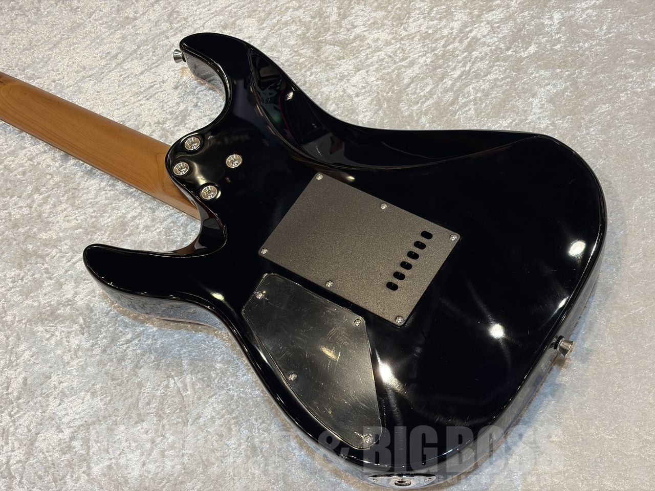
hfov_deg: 36.8
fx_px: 984
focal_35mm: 52
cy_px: 246
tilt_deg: -58.5
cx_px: 328
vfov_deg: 28.0
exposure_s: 1/60
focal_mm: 5.96
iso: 64
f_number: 1.6
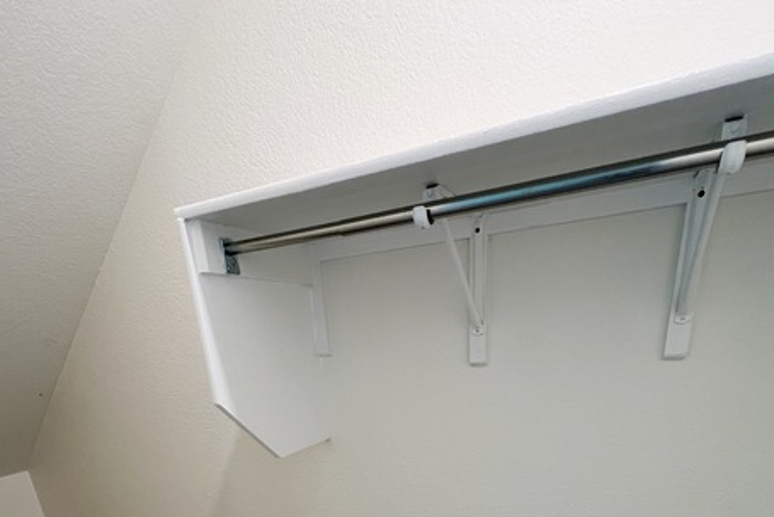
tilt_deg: -21.2
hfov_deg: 86.9
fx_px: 409
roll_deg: +4.0
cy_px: 502
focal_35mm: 19
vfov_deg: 53.0
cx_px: 388
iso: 125
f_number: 1.8
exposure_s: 1/60
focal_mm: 1.57
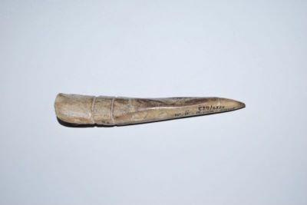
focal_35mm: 48
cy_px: 102
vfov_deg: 28.1
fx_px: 409
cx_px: 154
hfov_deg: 41.1
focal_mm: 32
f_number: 4.5
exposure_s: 1/60
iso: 200
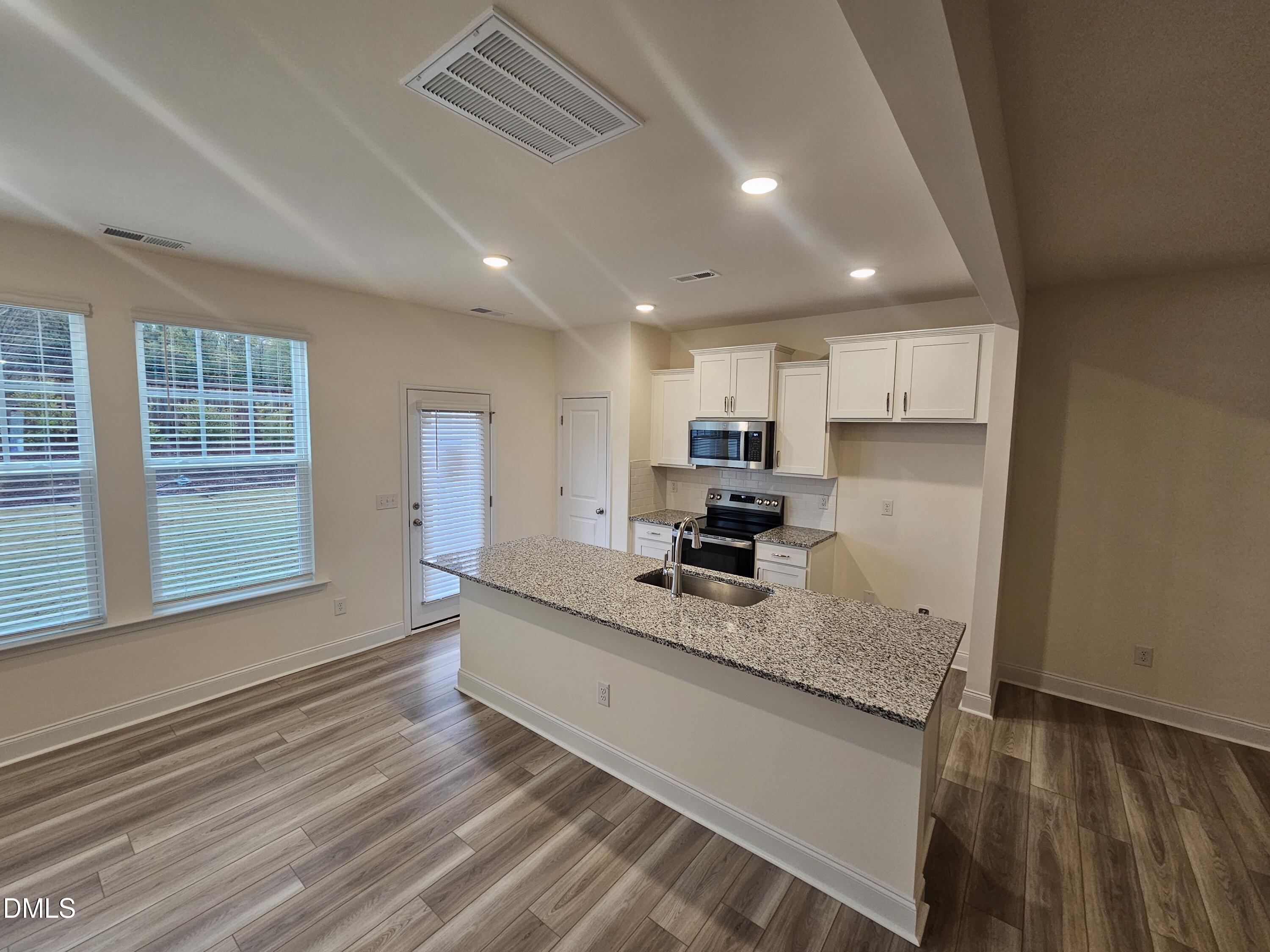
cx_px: 635
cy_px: 476
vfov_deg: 89.9
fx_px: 477
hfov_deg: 106.2
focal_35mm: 13
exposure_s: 1/60
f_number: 2.2
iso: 160
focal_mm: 2.2
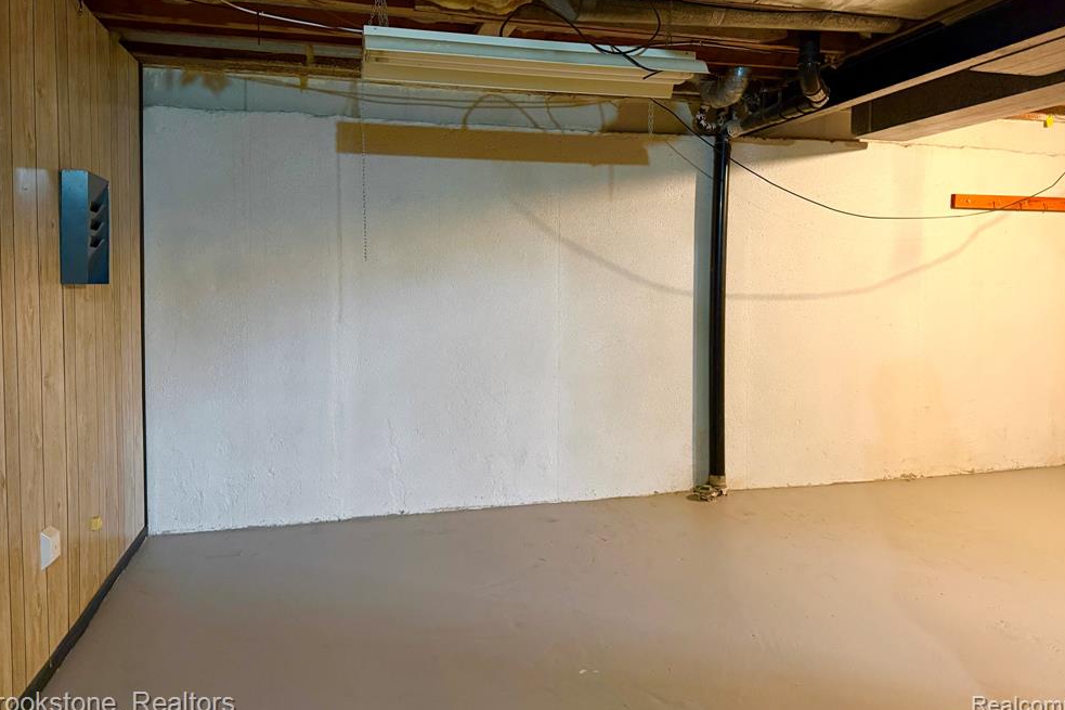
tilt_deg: -2.4
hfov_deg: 69.4
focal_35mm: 26
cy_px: 306
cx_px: 527
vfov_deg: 49.4
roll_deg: -0.3
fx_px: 769
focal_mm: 6.76
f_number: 1.78
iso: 800
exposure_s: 1/30
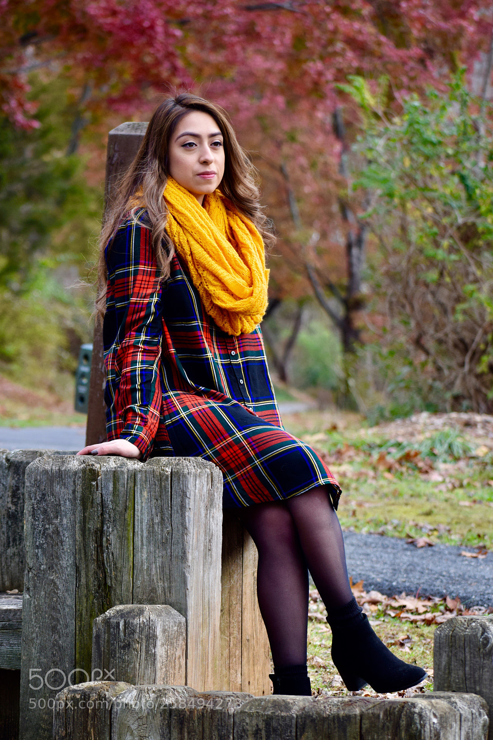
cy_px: 370
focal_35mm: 147
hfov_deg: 9.3
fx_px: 3019
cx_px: 246
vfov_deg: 14.0
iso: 400
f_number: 5
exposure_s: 1/400
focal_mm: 98
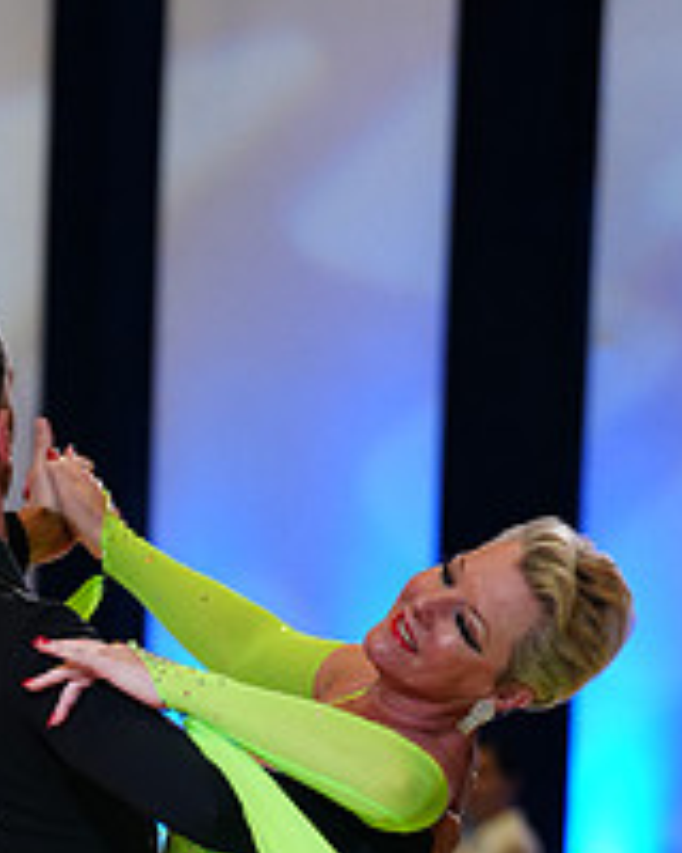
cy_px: 1220
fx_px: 6535
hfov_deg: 6.0
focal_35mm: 259
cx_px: 83
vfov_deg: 7.4
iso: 2000
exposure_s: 1/400
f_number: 2.8
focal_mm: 95
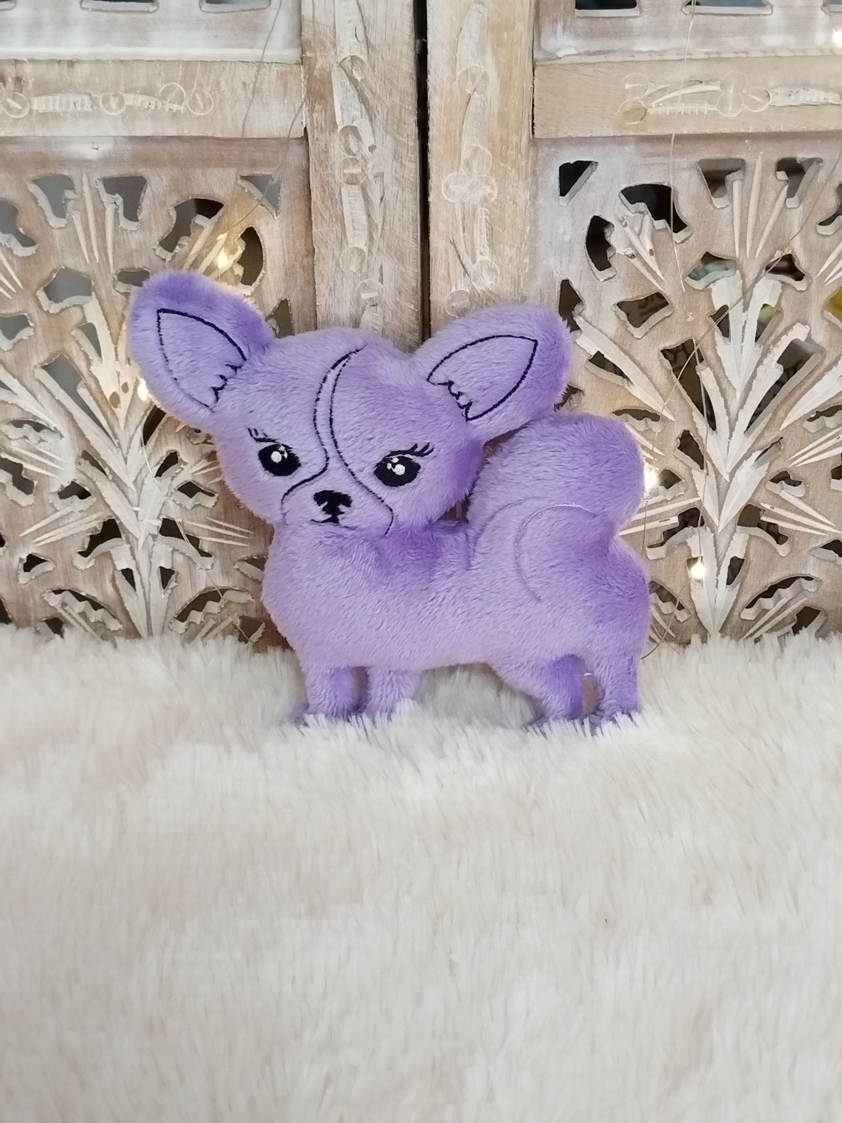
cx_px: 421
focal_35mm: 53
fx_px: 1719
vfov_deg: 36.2
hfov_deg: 27.5
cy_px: 562
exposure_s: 1/50
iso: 800
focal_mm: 4.95
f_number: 1.9
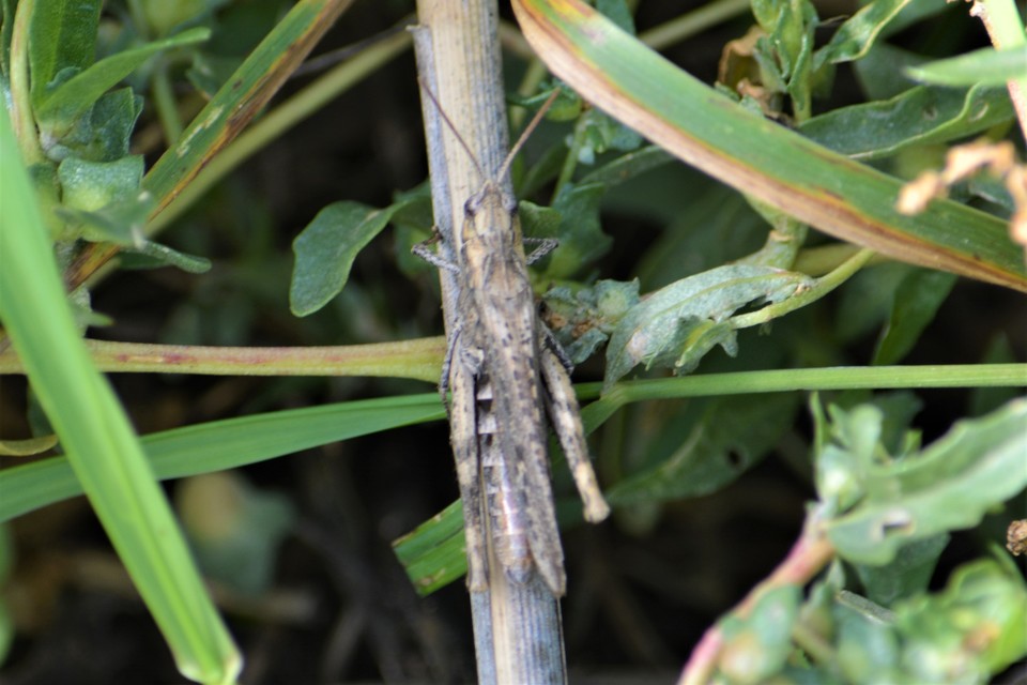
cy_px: 342
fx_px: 12836
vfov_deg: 3.1
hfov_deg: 4.6
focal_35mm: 450
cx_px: 514
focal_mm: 300
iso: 200
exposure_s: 1/125
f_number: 8
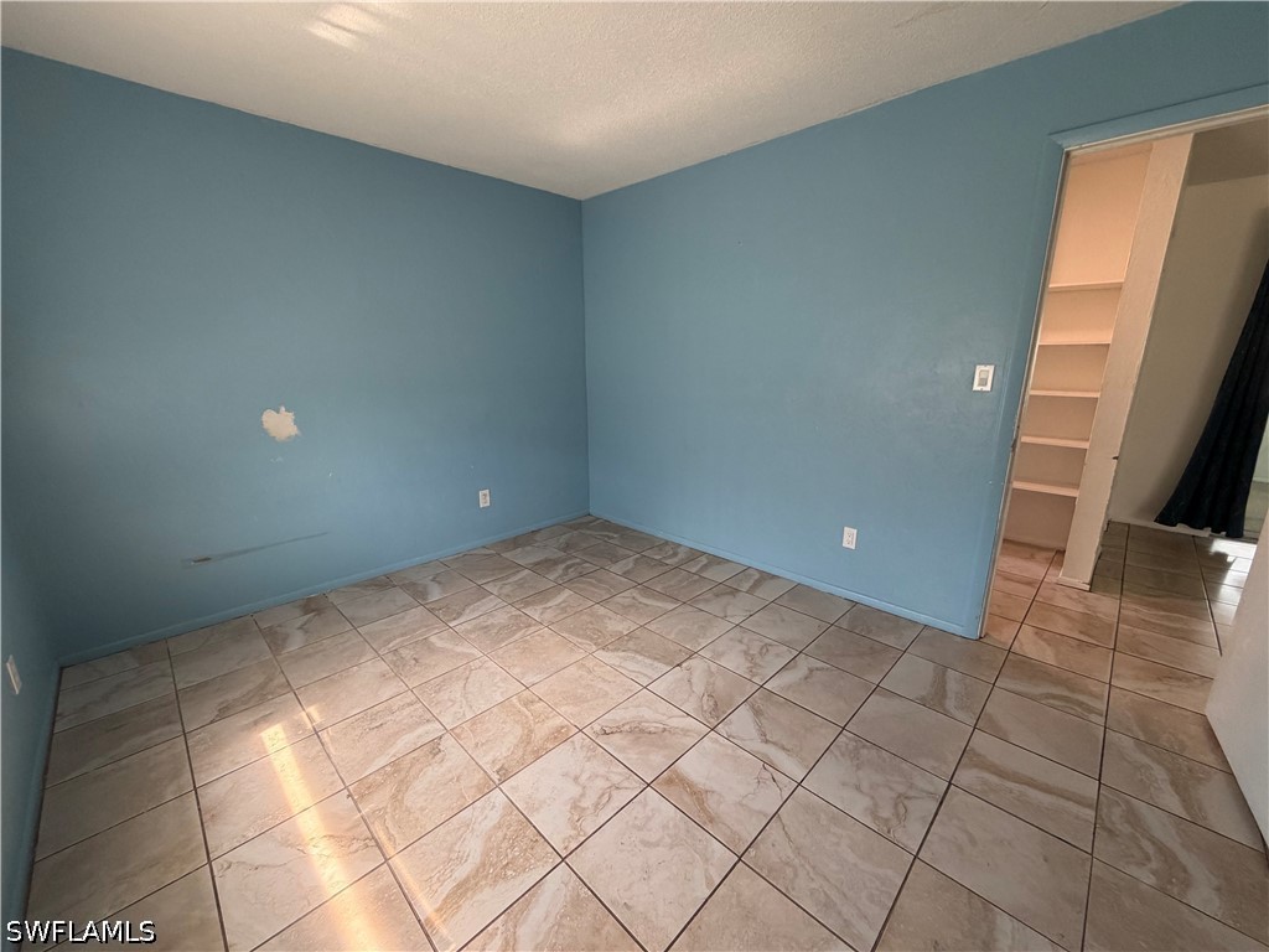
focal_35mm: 14
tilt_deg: -14.4
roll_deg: +0.8
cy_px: 476
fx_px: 513
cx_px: 634
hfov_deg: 102.1
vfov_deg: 85.7
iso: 160
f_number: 2.2
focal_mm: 2.22
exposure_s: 1/121
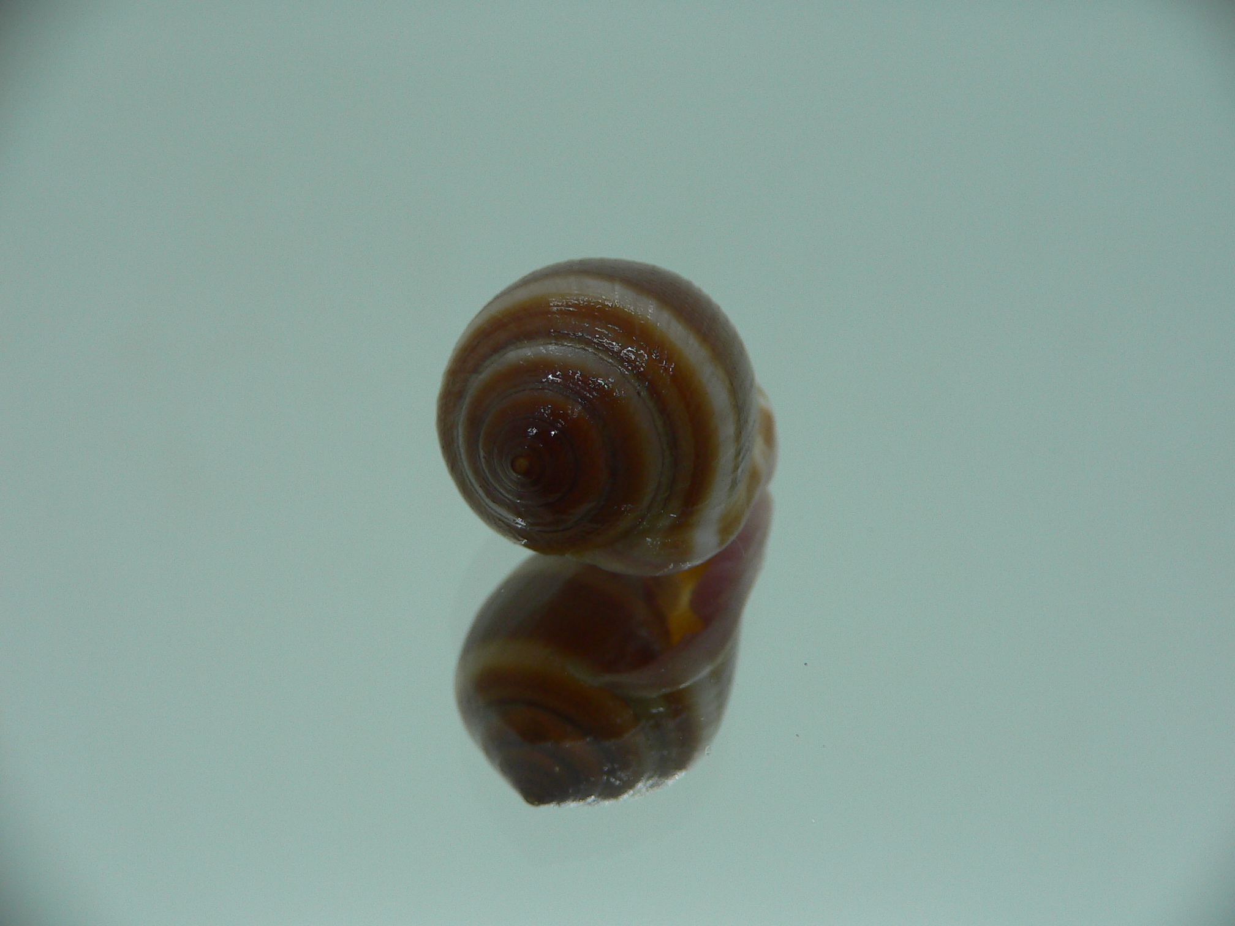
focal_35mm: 35
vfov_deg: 40.7
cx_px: 618
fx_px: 1249
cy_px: 463
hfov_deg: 52.6
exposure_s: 1/60
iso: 80
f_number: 2.8
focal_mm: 4.6
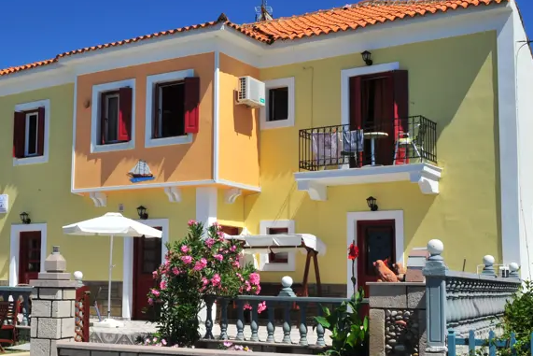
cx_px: 179
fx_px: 770
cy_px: 202
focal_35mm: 52
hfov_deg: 37.8
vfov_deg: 26.0
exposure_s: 1/100
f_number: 22
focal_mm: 29
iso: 200
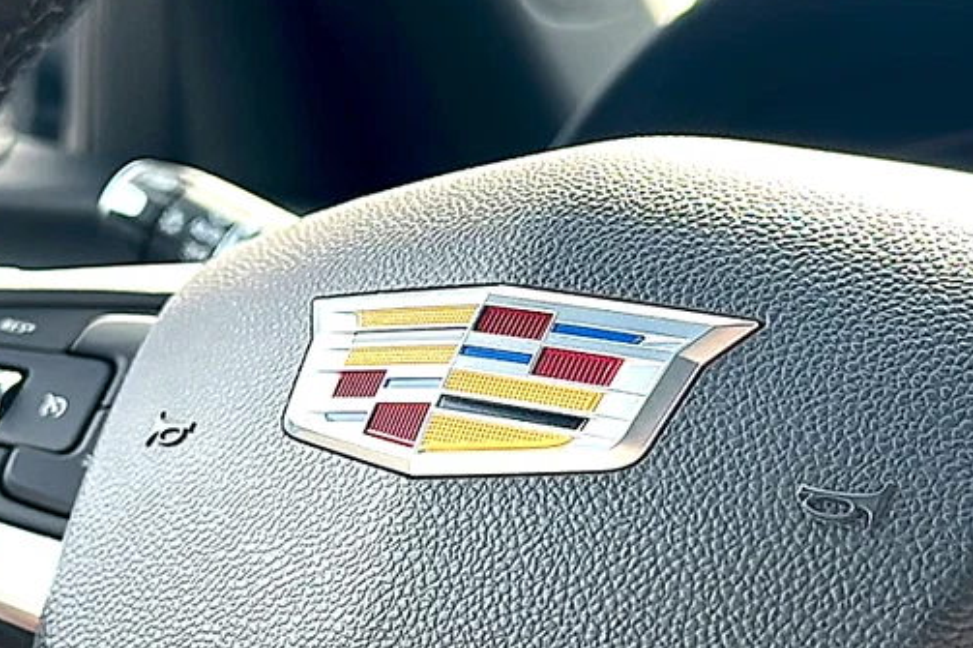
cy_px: 359
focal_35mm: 68
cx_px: 433
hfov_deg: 29.6
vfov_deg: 20.0
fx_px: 1837
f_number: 1.78
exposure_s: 1/517
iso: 100
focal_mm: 6.86
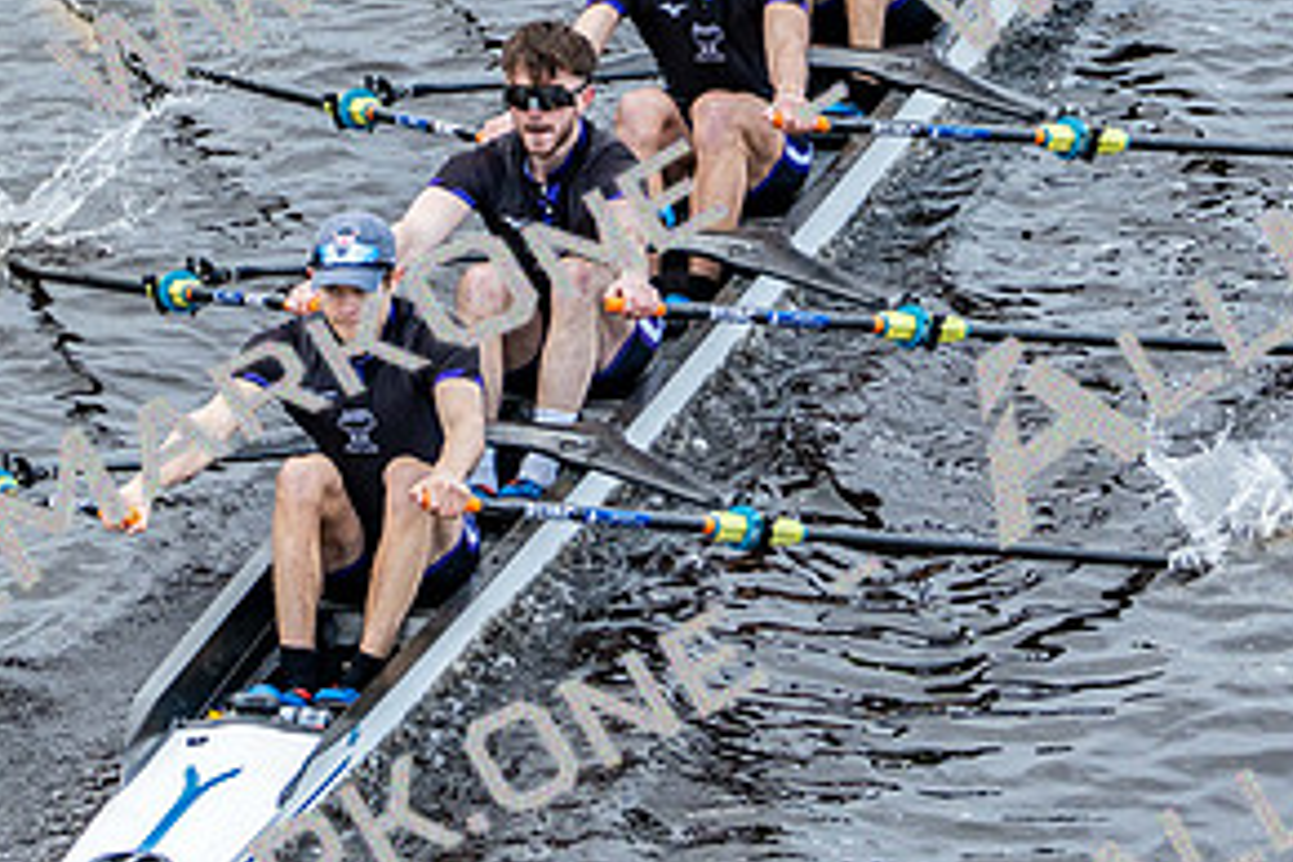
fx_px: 19824
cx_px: 595
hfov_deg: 3.7
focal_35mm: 552
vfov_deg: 2.5
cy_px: 127
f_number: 5.6
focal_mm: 277
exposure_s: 1/1250
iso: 1600
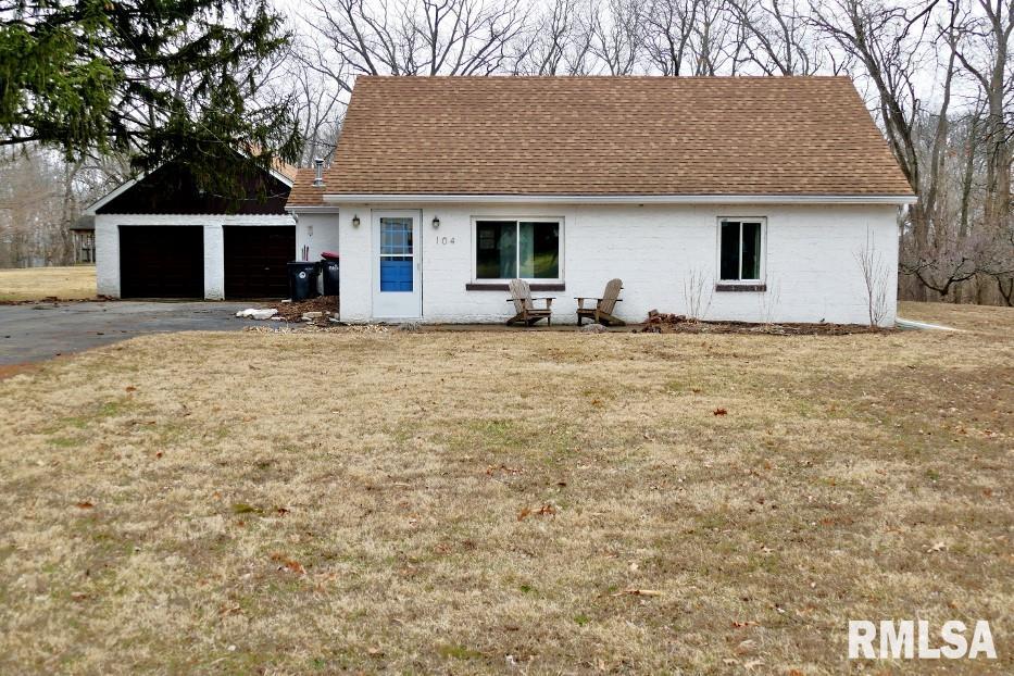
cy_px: 338
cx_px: 507
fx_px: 1098
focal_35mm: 39
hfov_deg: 49.6
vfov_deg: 34.2
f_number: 3.1
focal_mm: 14.24
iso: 125
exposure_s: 1/400
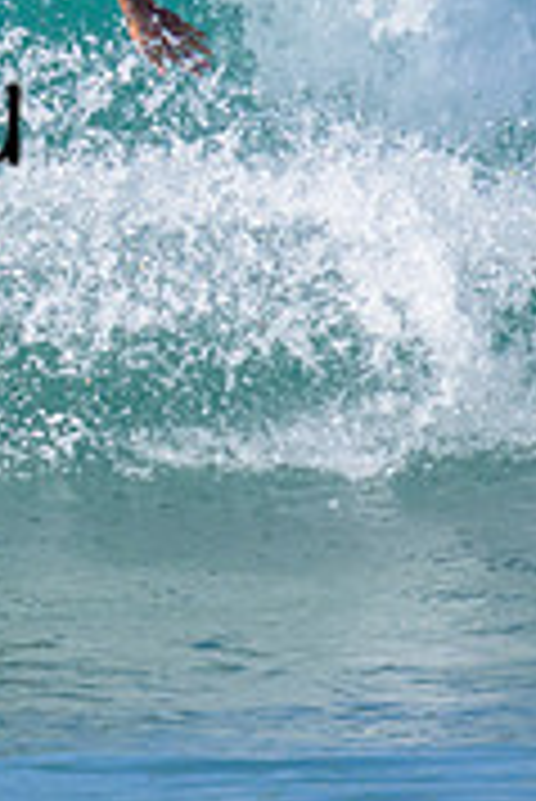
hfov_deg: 0.4
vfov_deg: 0.6
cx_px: -268
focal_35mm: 3551
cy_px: -82
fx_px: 79146
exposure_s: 1/2000
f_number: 11
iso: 1250
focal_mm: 800
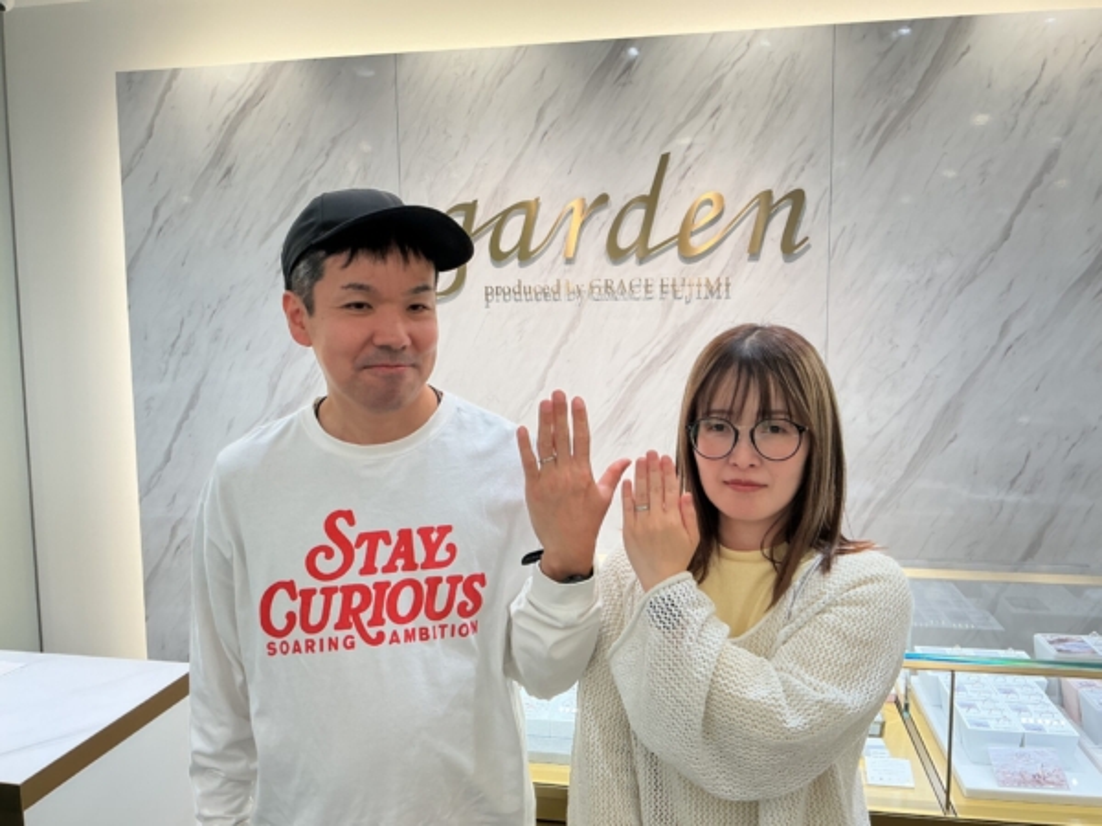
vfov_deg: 48.2
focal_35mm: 29
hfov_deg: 61.7
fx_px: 923
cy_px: 413
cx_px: 551
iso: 32
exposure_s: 1/120
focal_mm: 3
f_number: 1.8
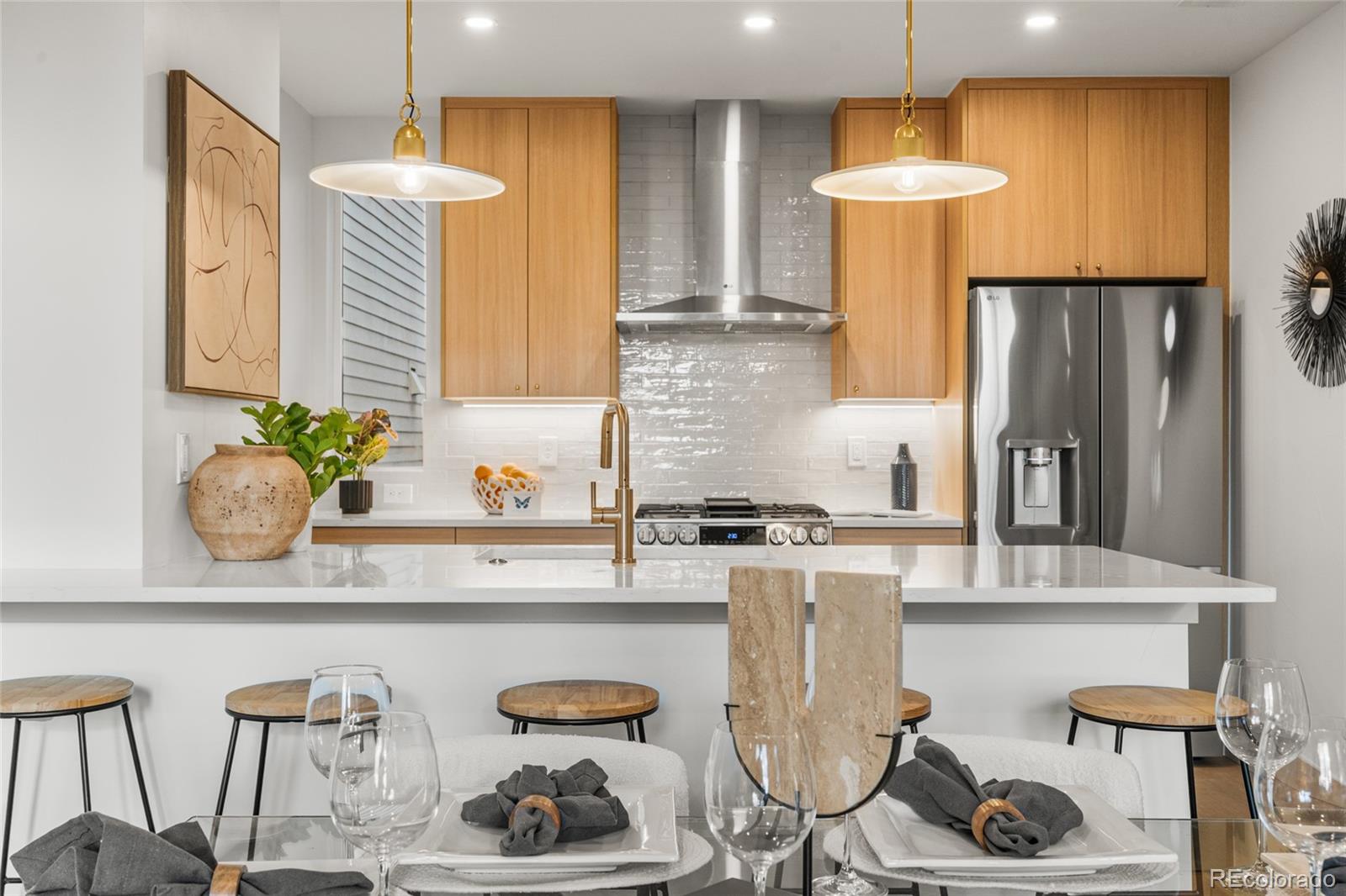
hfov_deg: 54.4
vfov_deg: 37.8
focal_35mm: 35
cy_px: 448
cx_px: 673
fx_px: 1308
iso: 500
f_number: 9
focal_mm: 35
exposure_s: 1/15
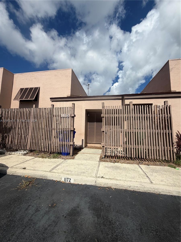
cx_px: 90
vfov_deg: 102.1
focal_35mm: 14
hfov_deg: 85.7
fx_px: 98
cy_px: 121
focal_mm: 2.22
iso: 20
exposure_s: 1/1745
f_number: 2.2
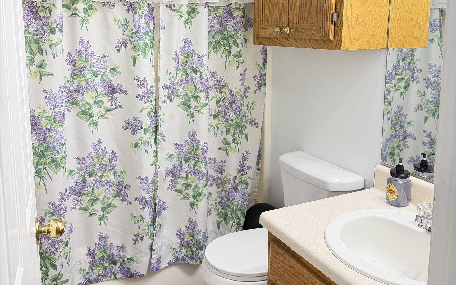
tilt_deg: -9.2
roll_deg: +0.4
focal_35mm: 34
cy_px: 88
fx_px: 422
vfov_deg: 36.8
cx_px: 228
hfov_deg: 56.7
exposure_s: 1/120
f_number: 1.78
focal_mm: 6.76
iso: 400
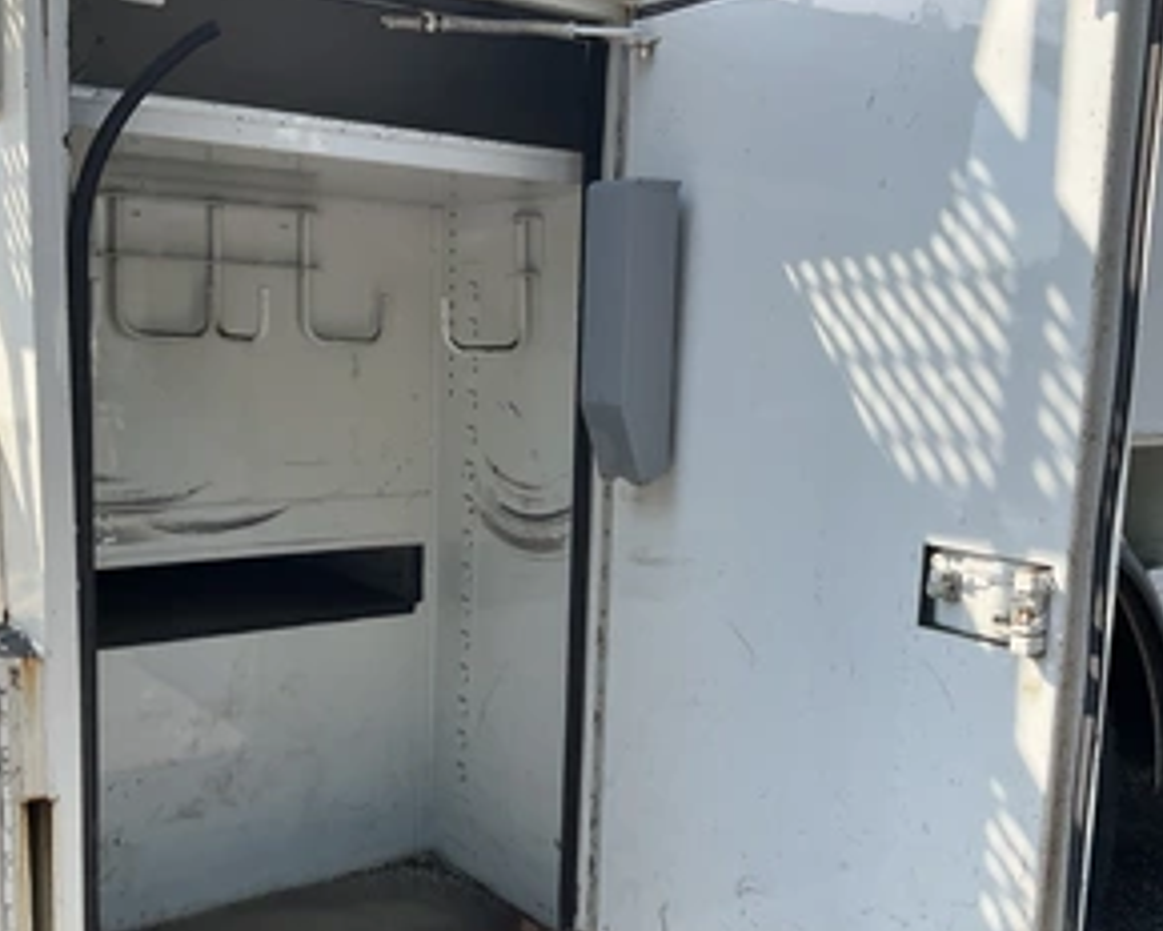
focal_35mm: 39
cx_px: 557
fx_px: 1342
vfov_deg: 38.1
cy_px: 554
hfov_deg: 46.8
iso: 25
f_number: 1.8
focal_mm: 3
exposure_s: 1/700
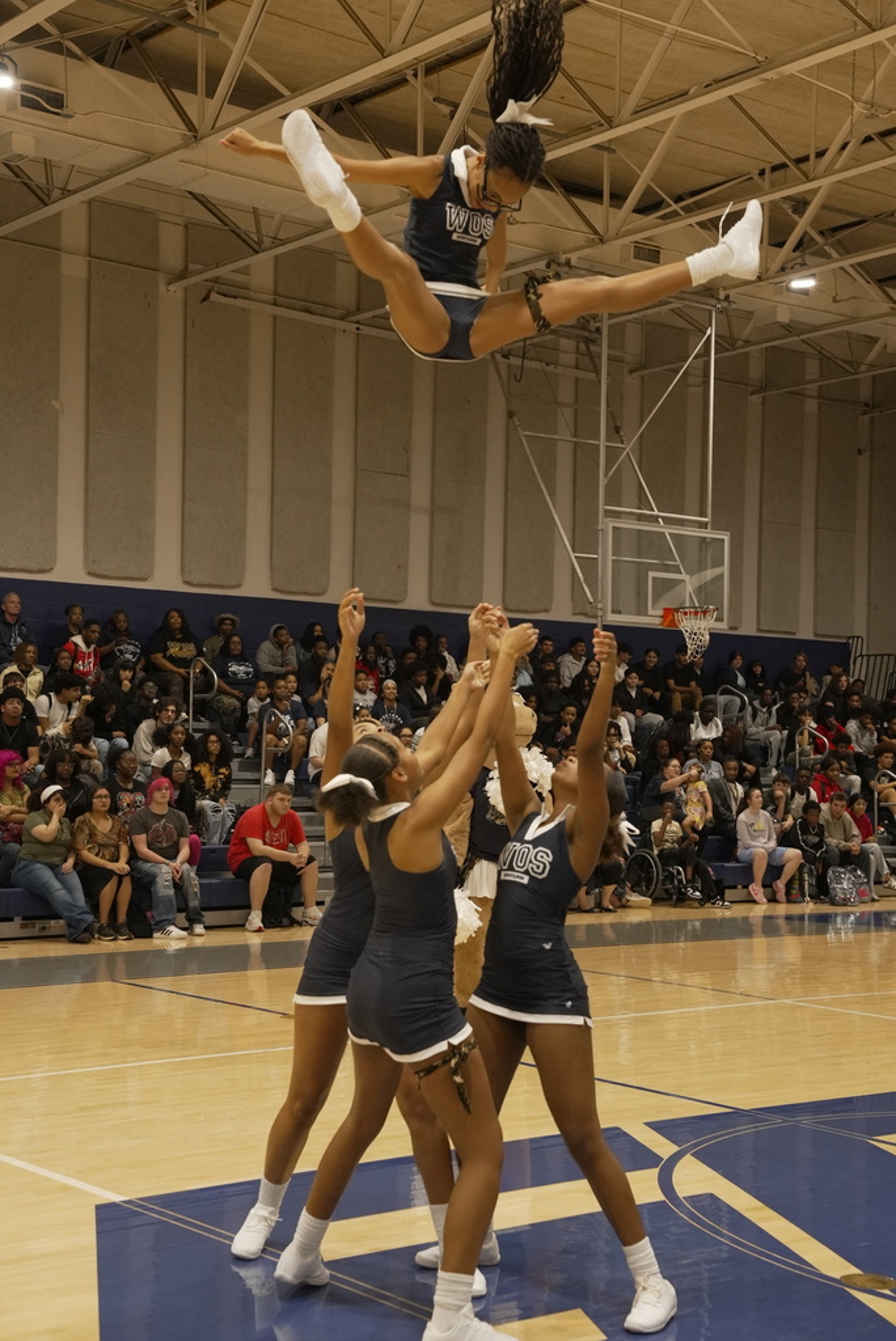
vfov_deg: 37.8
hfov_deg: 25.8
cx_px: 448
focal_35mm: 52
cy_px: 670
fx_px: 1957
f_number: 5
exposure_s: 1/1000
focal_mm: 52.5
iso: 6400
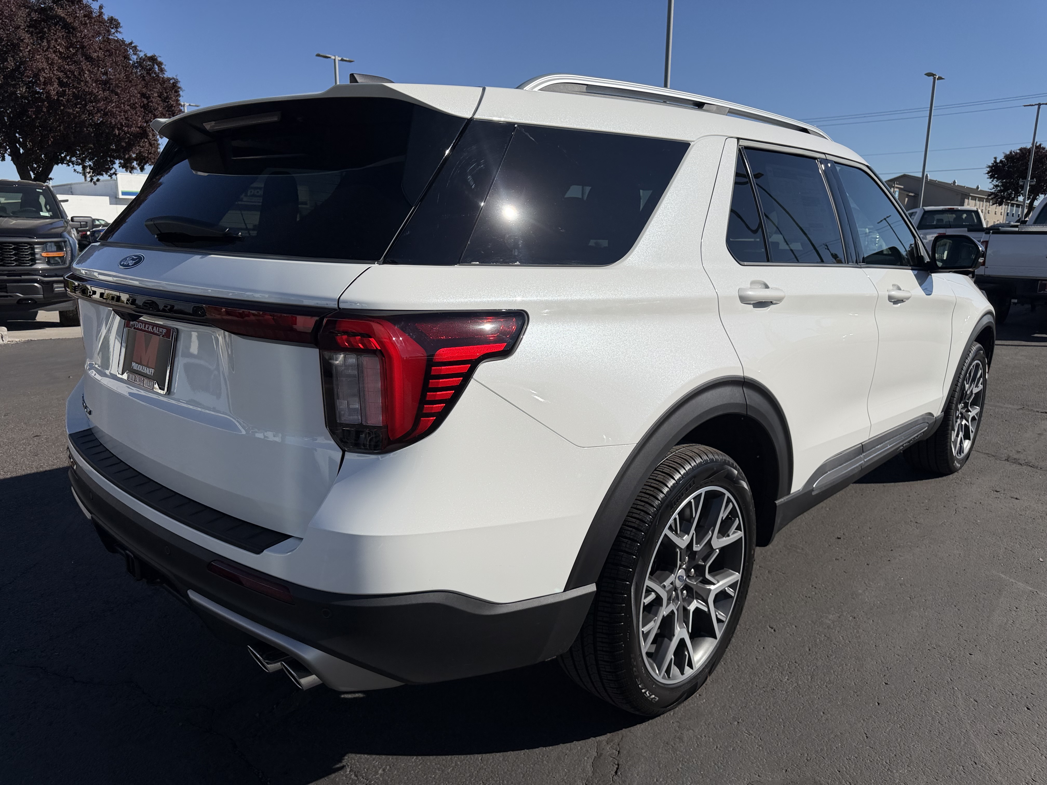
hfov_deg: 71.6
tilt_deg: -14.1
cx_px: 524
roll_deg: -0.2
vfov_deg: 56.8
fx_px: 726
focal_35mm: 24
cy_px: 392
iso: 80
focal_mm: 6.76
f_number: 1.78
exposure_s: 1/11905
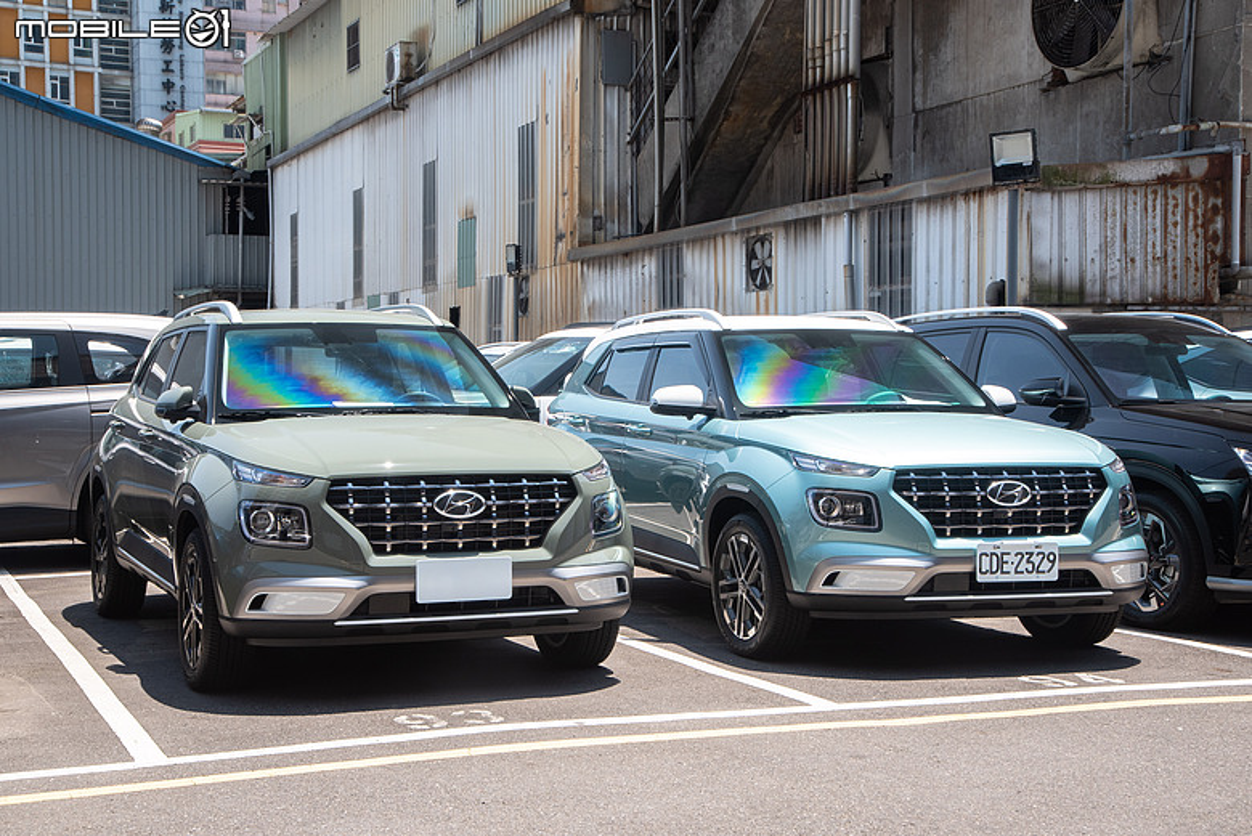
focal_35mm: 48
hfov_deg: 41.1
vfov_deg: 28.1
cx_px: 626
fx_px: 1670
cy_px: 418
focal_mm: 48
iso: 400
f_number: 5.6
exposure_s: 1/125
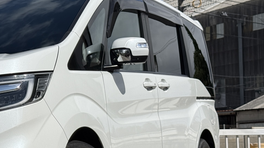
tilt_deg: +3.5
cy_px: 107
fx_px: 763
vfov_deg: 11.1
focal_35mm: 109
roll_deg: +0.9
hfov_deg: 19.0
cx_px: -5
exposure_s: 1/9901
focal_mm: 6.76
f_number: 1.78
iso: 64
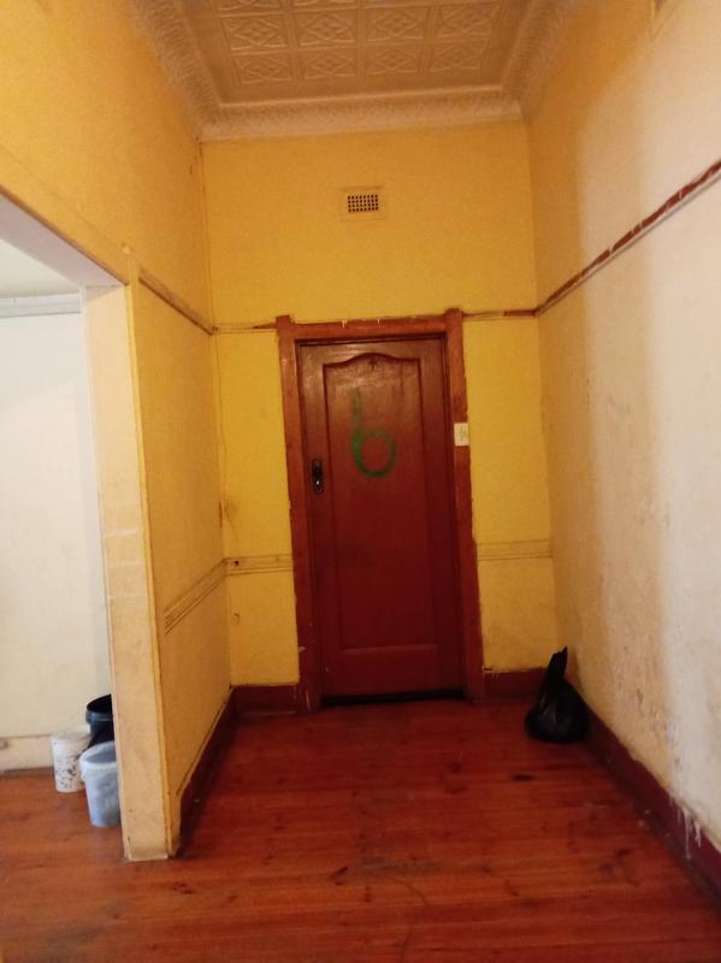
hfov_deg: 51.3
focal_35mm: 27
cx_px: 360
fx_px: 751
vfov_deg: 65.4
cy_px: 482
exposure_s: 1/14.3
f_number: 4
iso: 3329
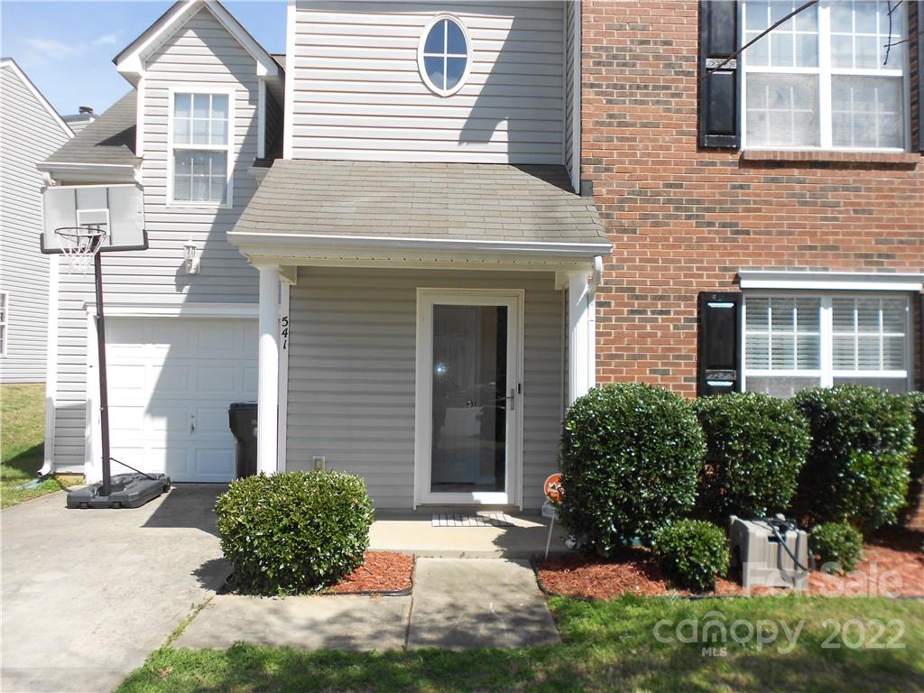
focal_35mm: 26
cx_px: 462
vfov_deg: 53.1
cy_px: 346
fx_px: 694
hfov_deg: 67.3
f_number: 3.2
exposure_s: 1/640
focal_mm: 4.6
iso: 80
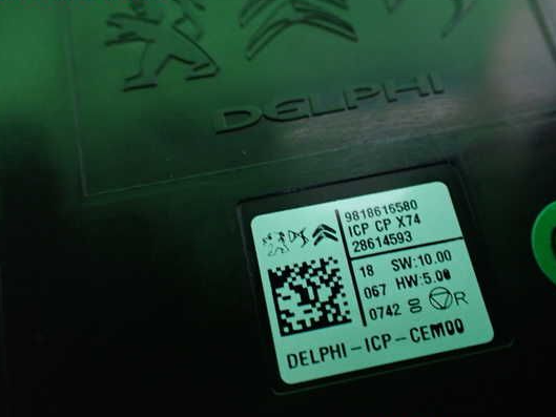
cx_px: 288
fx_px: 546
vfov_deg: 41.8
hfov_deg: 53.9
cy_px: 212
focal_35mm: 34
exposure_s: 1/40
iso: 800
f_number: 2.3
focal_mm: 5.4
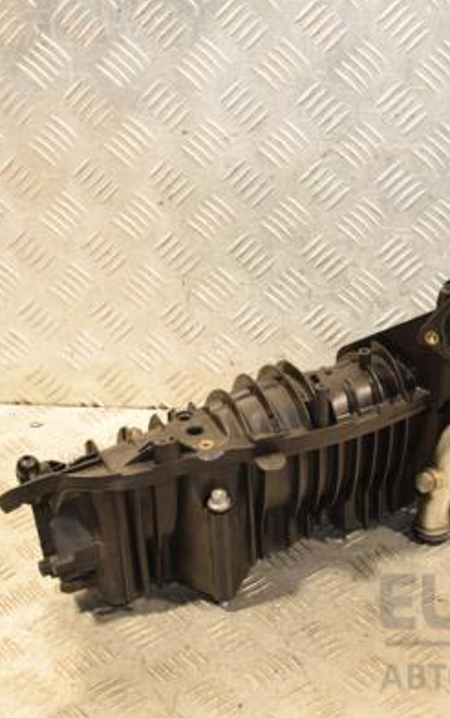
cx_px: 346
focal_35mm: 70
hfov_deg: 18.5
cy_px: 358
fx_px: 1372
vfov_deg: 29.4
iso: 800
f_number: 5
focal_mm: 30
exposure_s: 1/100
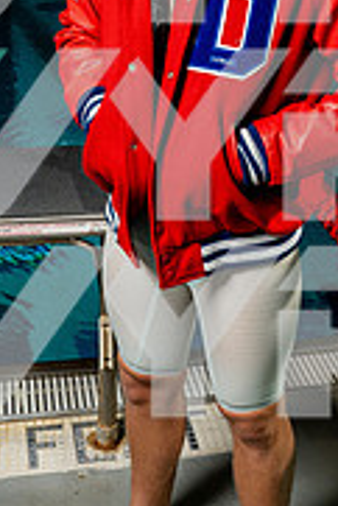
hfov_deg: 20.2
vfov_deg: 29.7
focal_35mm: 67
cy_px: 137
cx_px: 251
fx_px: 942
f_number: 8
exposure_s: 1/250
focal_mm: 27
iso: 640
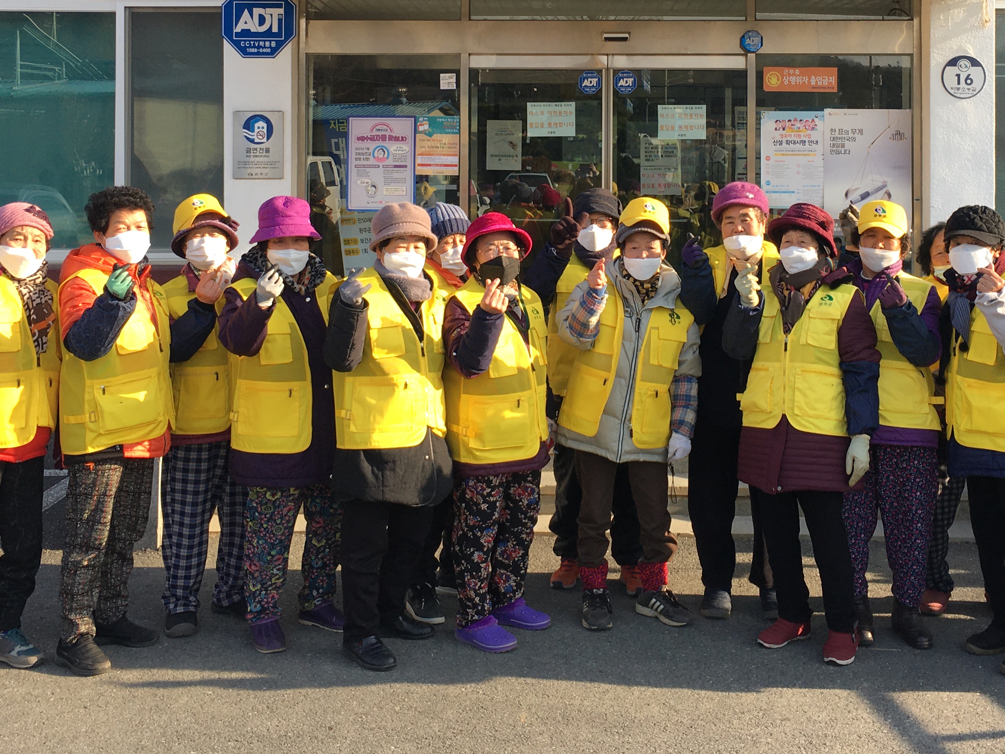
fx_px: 1365
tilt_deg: +1.8
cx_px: 575
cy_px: 166
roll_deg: -1.1
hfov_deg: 40.3
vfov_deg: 30.2
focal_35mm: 47
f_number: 2.2
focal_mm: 4.15
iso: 25
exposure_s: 1/377
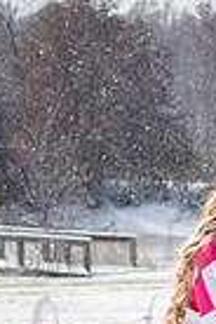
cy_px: 322
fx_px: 2340
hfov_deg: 5.2
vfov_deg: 7.9
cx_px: 319
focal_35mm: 260
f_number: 8
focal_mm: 80
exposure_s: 1/1250
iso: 640
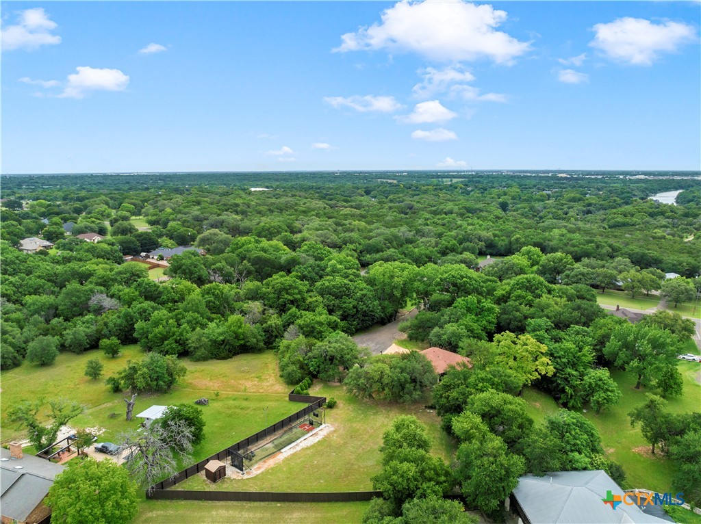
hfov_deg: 71.6
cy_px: 262
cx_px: 350
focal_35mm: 24
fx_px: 486
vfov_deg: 56.7
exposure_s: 1/2500
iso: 140
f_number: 2.8
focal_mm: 12.29
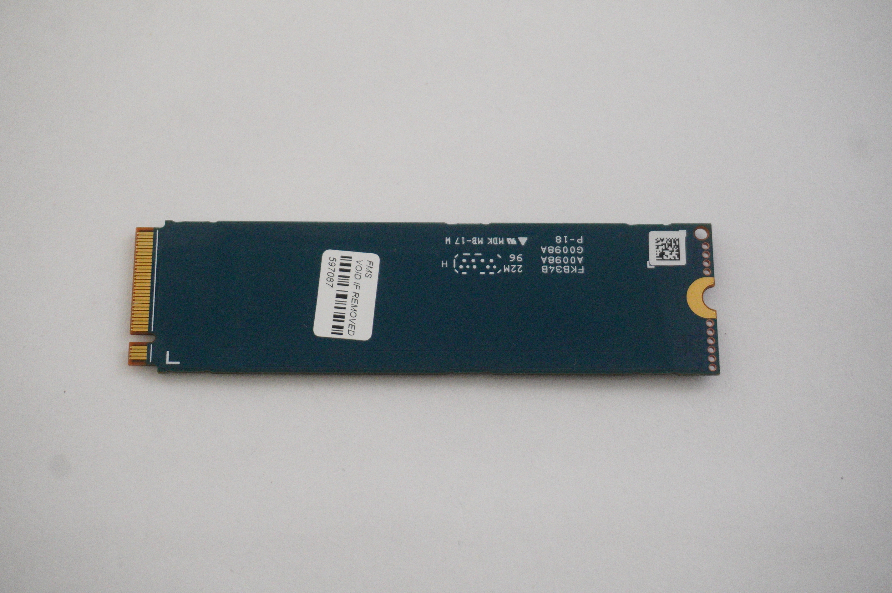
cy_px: 296
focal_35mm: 62
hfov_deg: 32.7
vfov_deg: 22.0
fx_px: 1522
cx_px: 446
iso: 4000
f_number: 5.6
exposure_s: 1/320
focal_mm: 41
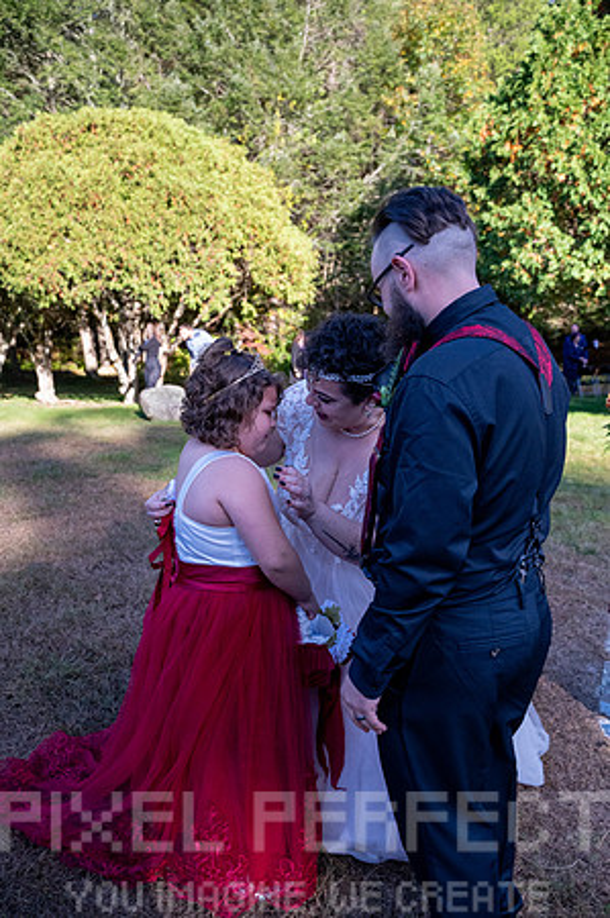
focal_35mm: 28
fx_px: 713
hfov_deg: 46.3
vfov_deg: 65.5
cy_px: 459
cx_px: 305
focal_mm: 28
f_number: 4
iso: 5000
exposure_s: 1/8000
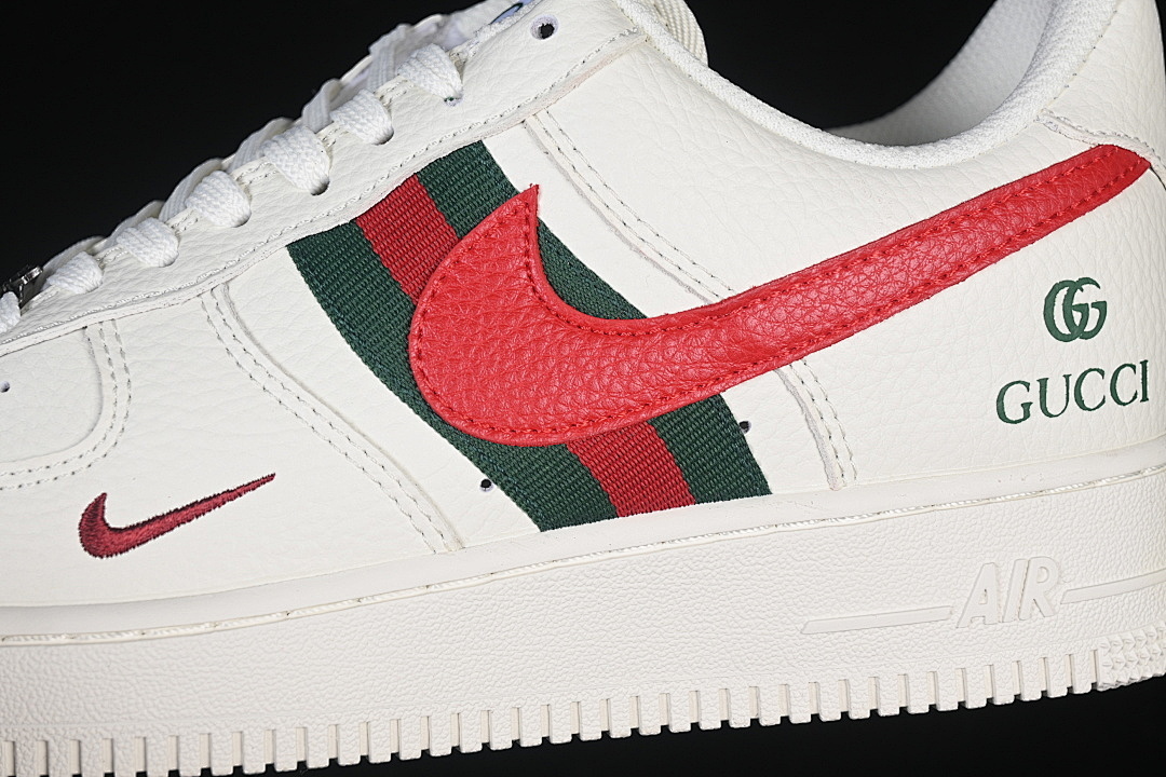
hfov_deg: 27.0
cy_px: 388
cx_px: 583
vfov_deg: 18.2
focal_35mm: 75
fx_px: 2429
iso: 160
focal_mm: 50
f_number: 7.1
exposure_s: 1/80
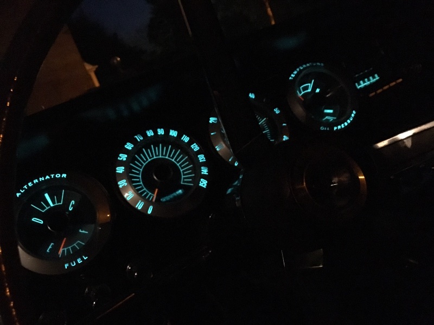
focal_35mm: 29
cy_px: 162
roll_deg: +21.3
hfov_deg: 61.7
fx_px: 364
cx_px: 217
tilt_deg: -14.1
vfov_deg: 48.2
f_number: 2.2
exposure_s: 1/17
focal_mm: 4.15
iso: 2000
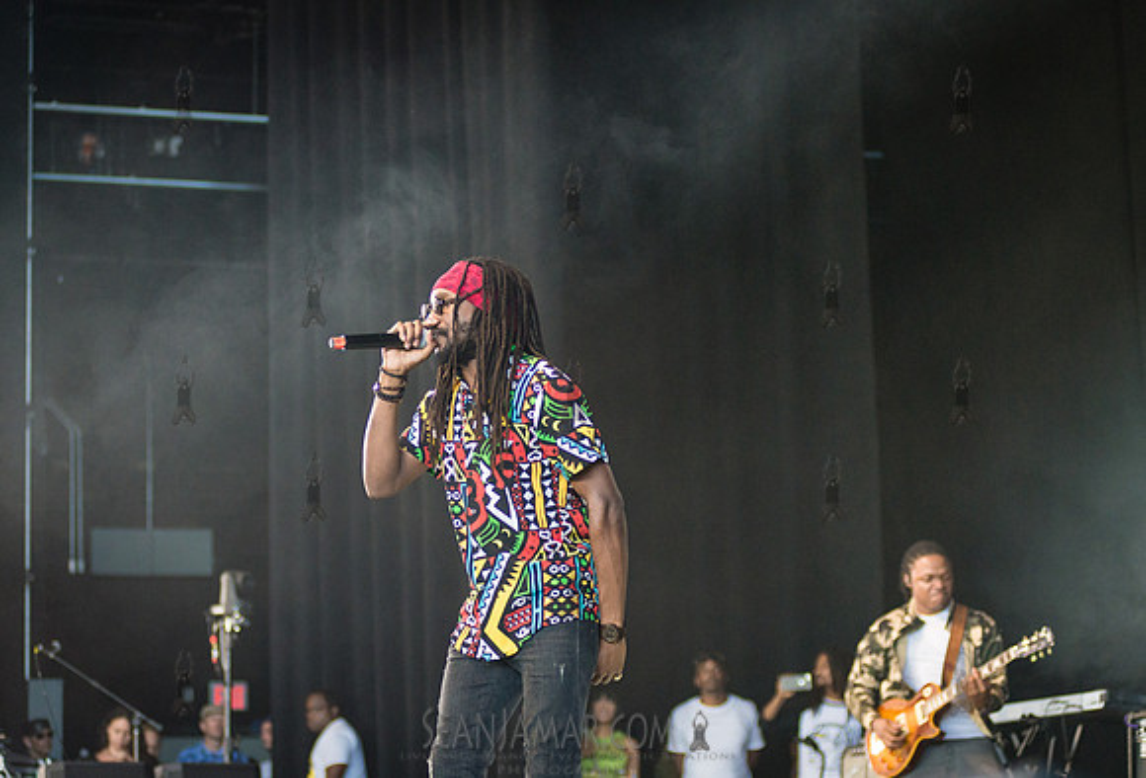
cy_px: 440
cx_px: 486
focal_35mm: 92
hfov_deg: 22.1
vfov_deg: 15.1
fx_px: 2935
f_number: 2.8
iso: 2500
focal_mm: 80
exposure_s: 1/400
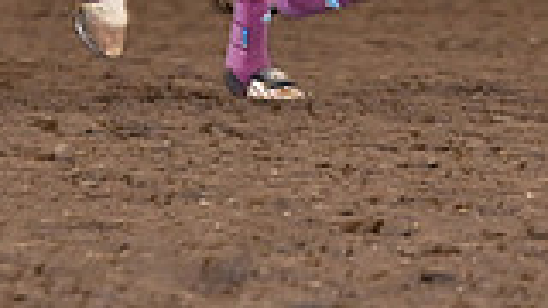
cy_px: -303
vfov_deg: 1.6
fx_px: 11043
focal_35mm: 760
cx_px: 322
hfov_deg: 2.8
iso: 2000
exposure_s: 1/250
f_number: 4
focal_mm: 200
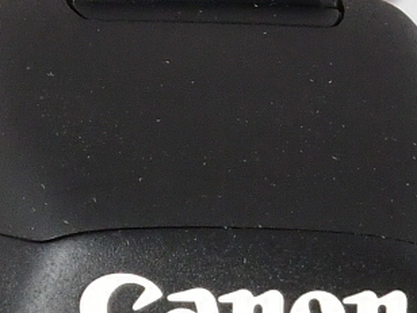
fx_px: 4481
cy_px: 593
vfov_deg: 4.0
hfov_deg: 5.3
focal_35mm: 372
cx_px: 30
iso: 800
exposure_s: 1/60
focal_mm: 62
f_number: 11
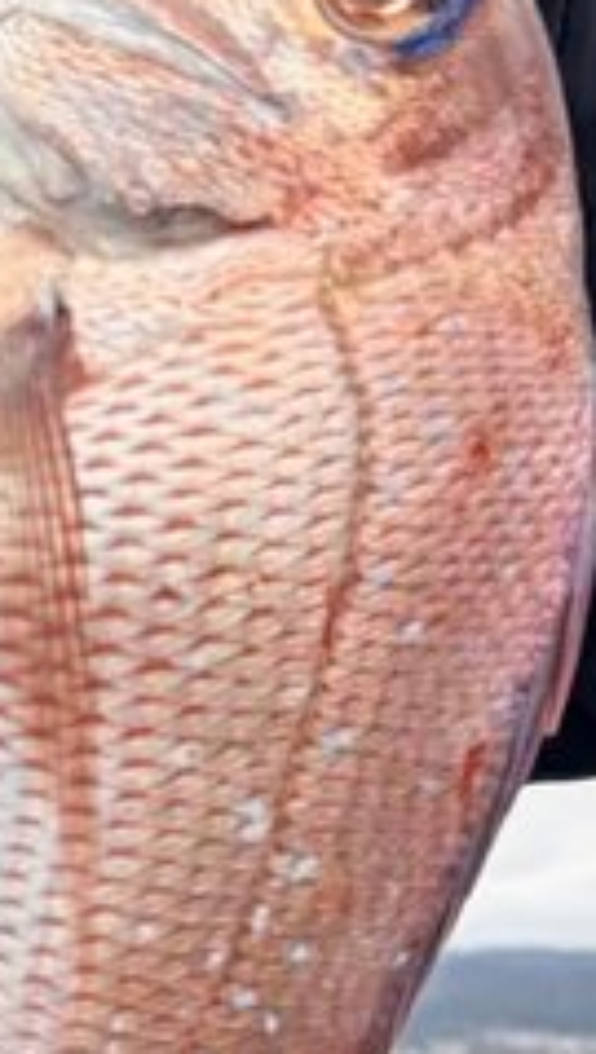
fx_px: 2829
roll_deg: +0.8
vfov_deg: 20.8
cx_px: -313
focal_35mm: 101
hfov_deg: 11.5
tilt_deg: +5.7
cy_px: 917
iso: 64
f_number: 1.6
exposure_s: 1/647
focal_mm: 5.96
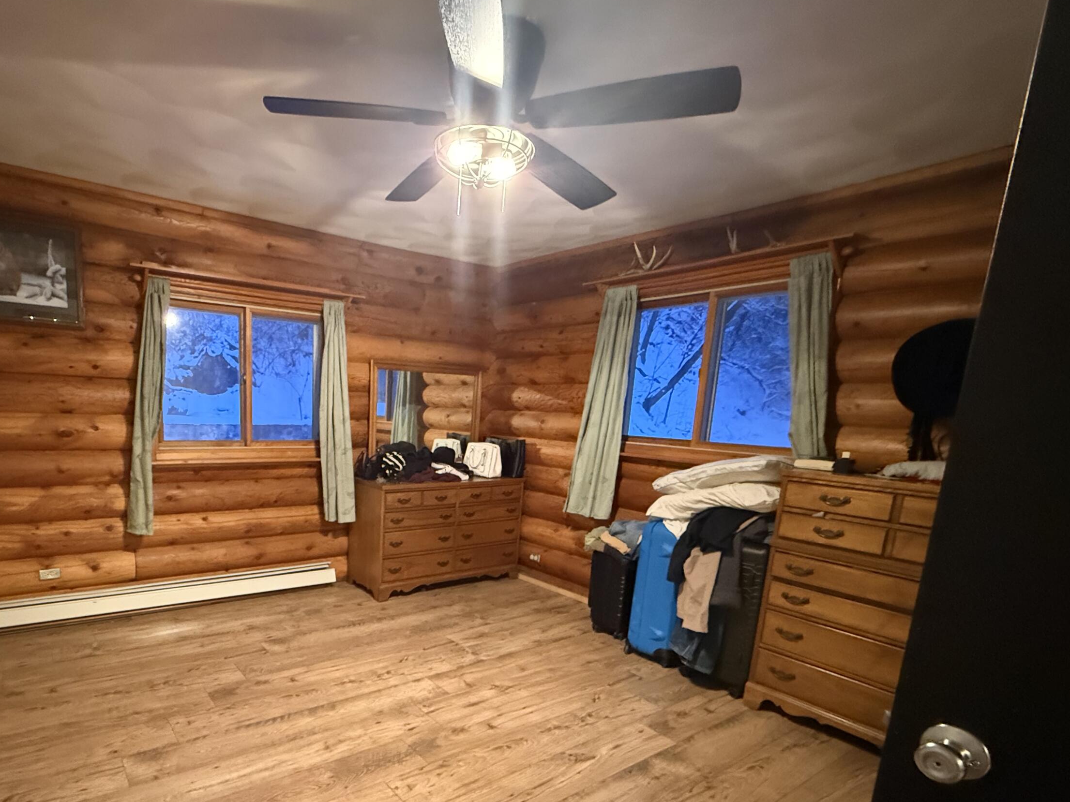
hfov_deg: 82.7
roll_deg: -2.3
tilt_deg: -10.0
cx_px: 386
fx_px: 587
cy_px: 506
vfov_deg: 67.5
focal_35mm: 19
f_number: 2.2
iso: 1250
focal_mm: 2.22
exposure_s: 1/40
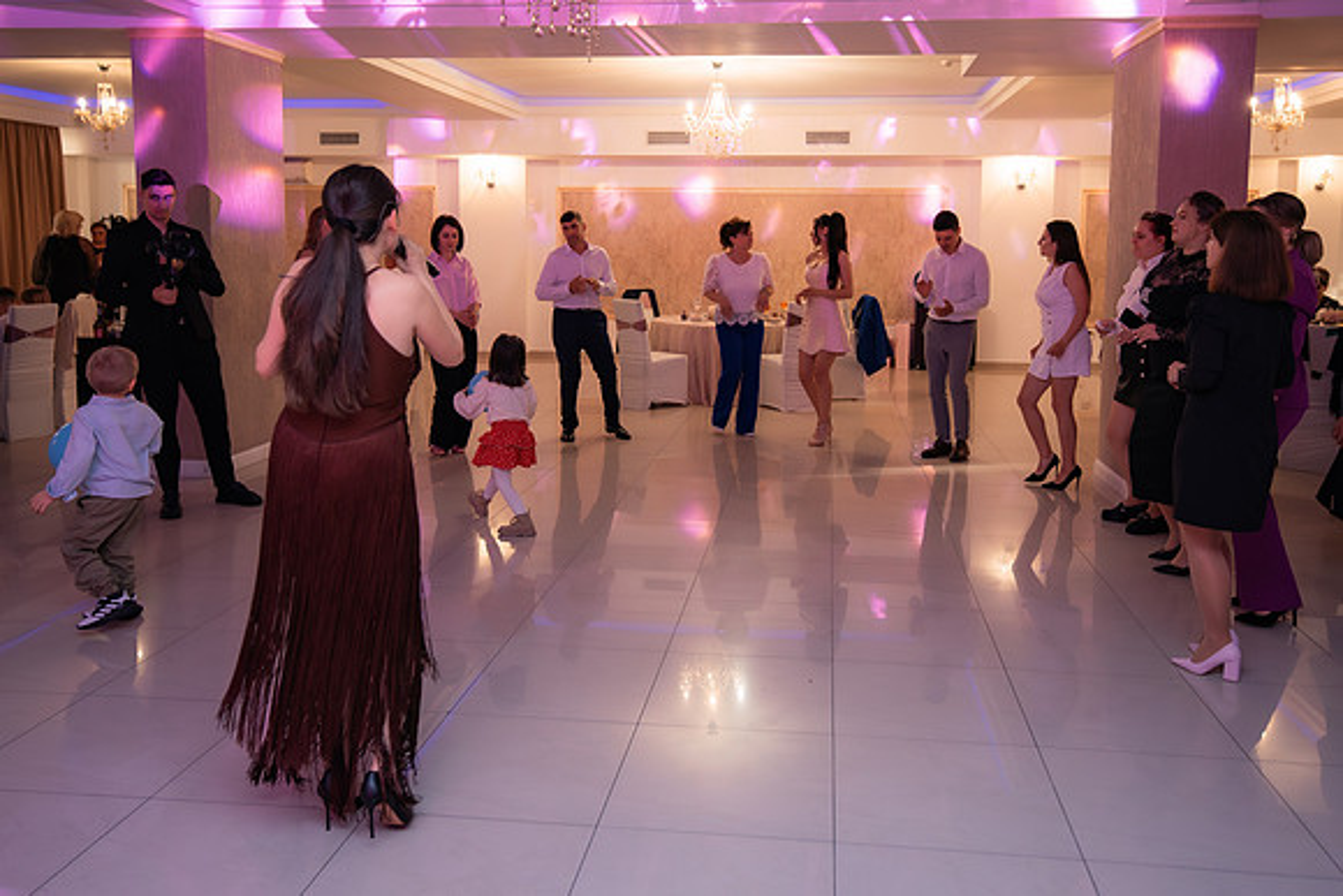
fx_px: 1086
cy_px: 343
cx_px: 716
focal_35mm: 29
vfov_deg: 44.5
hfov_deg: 63.4
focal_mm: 23
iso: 1600
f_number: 2.8
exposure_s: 1/200
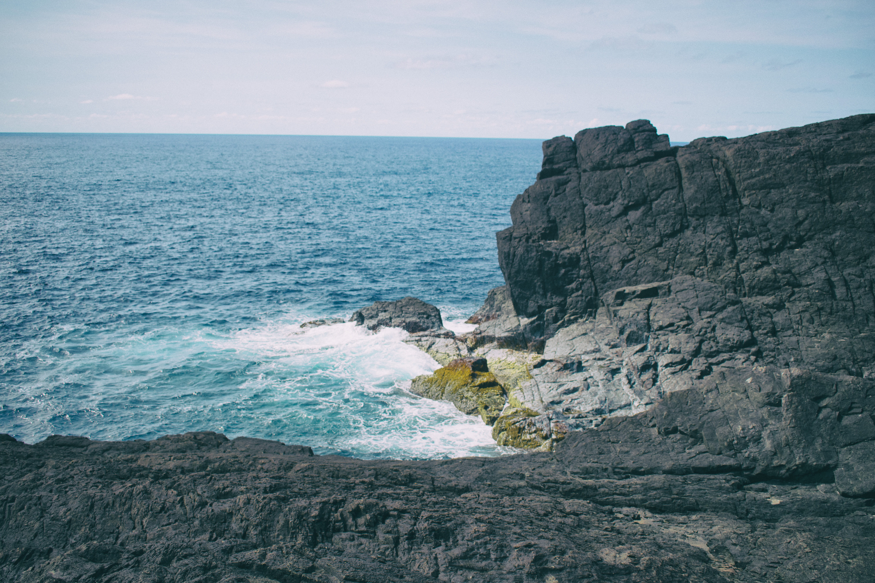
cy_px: 292
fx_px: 911
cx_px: 438
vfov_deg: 35.5
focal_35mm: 38
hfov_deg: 51.3
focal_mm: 25
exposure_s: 1/1000
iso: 100
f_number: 4
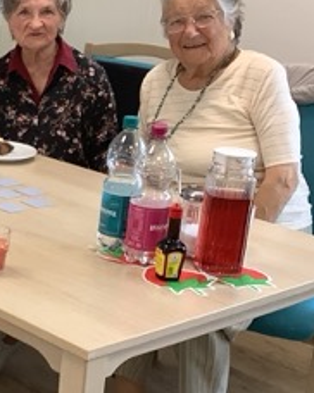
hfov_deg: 16.0
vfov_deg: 22.5
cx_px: -207
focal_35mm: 85
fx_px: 989
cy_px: 203
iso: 50
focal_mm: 3.3
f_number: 2.4
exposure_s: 1/50
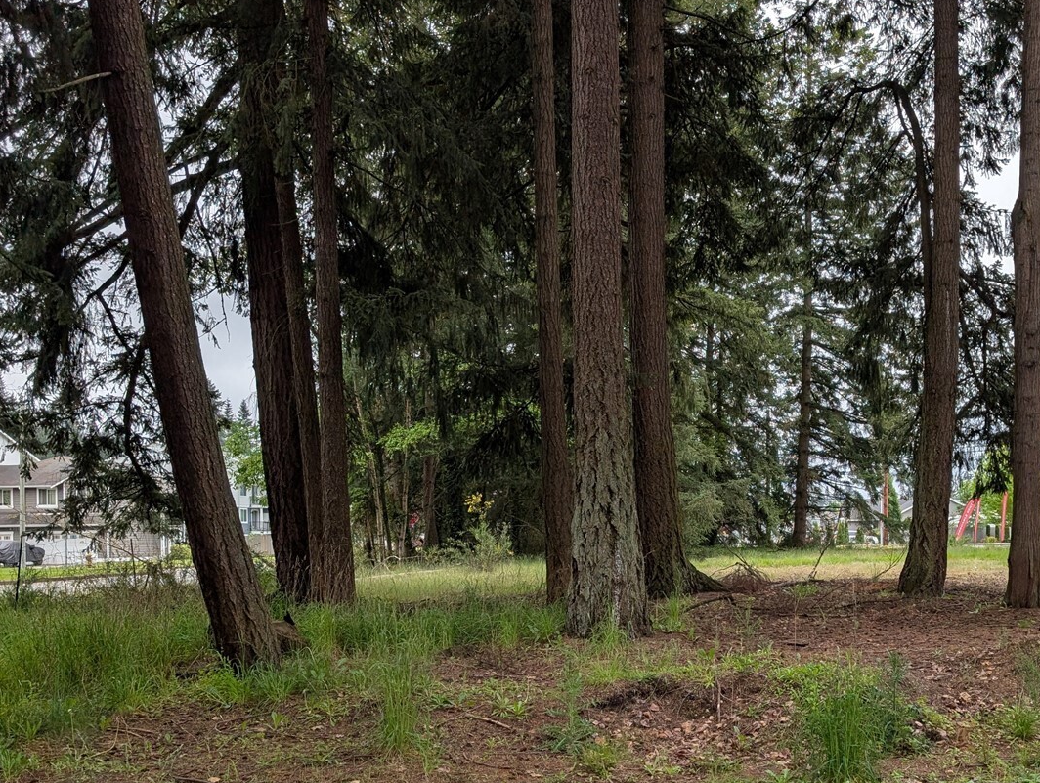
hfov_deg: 49.9
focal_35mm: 36
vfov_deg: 39.2
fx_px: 1083
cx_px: 731
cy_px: 527
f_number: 1.68
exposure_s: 1/775
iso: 21
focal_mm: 6.9
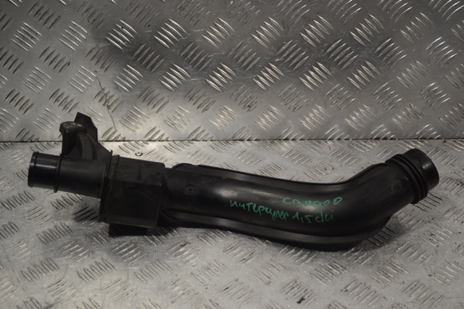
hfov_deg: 37.9
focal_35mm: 52
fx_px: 676
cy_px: 154
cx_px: 232
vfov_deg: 25.7
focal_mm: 35
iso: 100
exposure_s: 1/50
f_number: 5
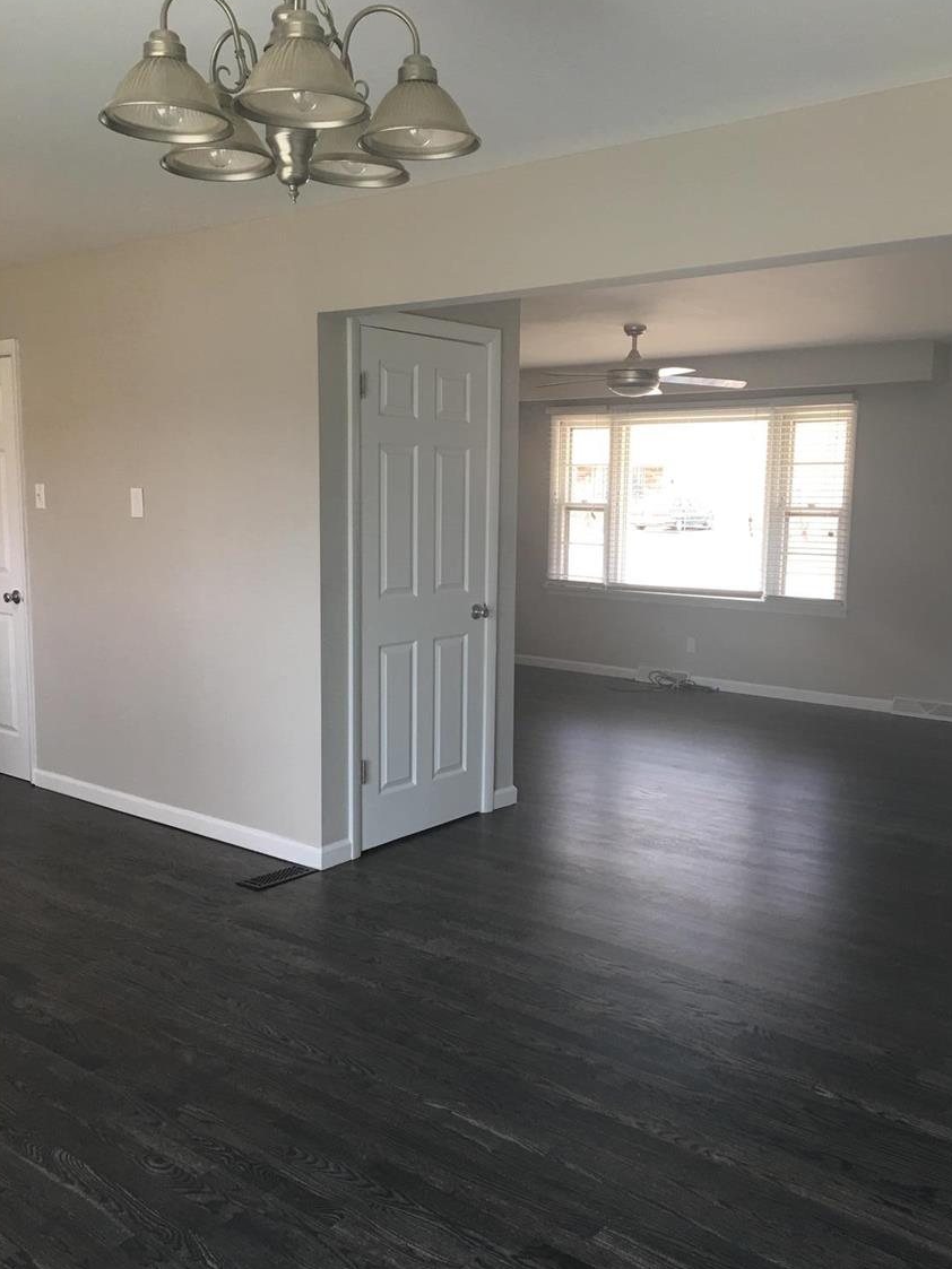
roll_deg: -0.5
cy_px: 667
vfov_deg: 58.3
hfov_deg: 45.4
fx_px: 1137
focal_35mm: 31
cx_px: 497
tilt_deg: -7.3
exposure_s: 1/30
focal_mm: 4.15
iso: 25
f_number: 2.2
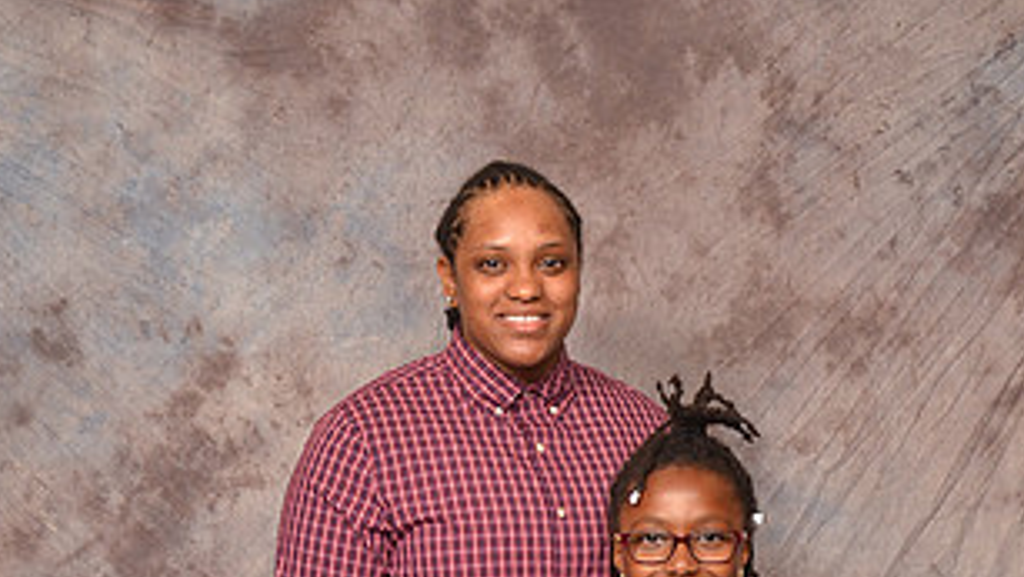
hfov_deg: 29.7
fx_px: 1929
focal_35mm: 71
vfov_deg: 15.9
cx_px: 537
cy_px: 797
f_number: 5.6
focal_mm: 24
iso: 200
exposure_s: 1/60
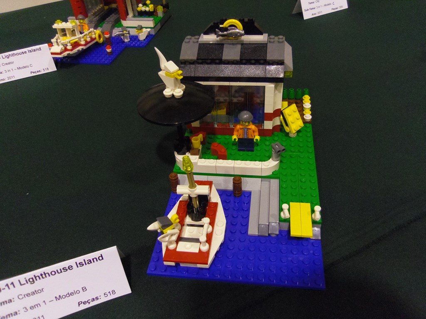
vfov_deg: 49.7
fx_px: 345
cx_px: 213
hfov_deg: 63.4
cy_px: 160
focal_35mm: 28
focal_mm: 5
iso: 400
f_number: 3.9
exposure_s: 1/25
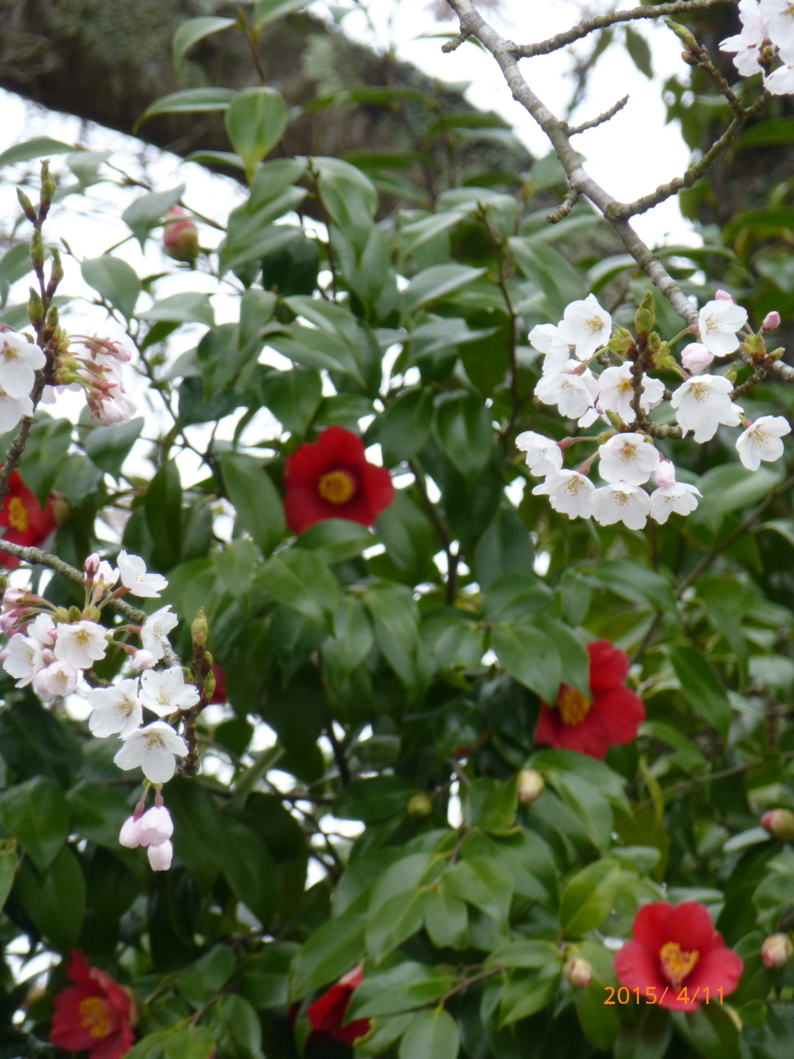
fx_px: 14680
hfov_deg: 3.1
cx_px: 397
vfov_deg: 4.1
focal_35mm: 480
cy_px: 530
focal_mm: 86
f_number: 6.4
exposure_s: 1/125
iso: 250
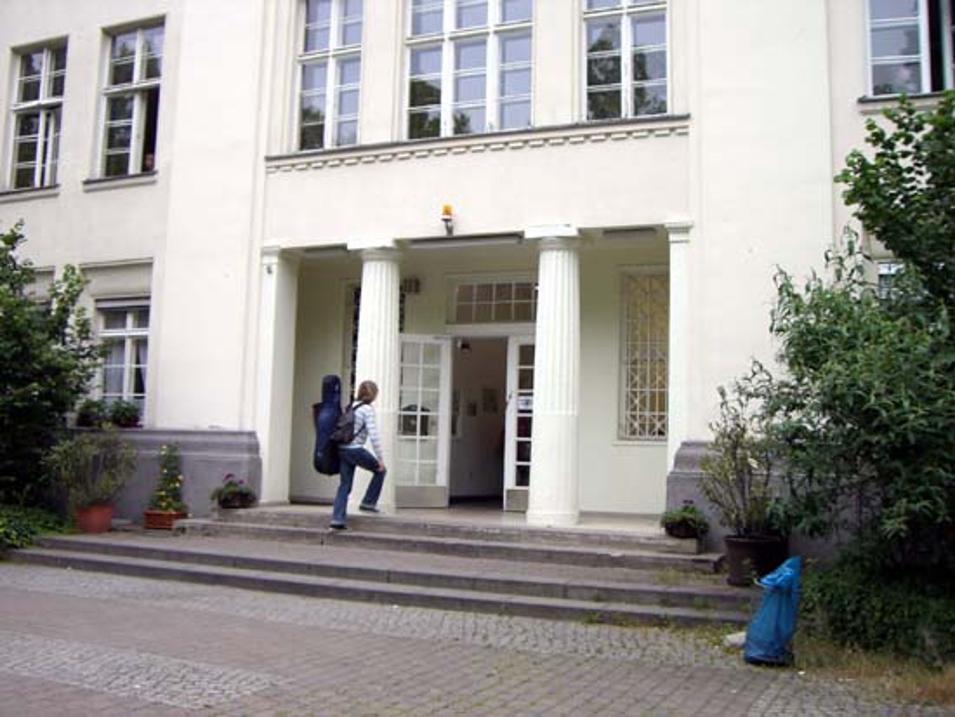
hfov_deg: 49.0
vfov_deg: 37.7
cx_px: 478
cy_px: 358
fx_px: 1049
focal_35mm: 38
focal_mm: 6.2
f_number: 2.7
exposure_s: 1/125
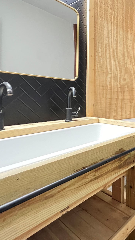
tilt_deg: +1.7
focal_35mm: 23
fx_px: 146
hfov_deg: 42.6
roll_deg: +0.4
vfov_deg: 77.7
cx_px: 135
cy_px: 94
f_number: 1.8
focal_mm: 1.57
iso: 800
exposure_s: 1/40
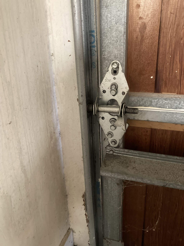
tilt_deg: -20.0
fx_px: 198
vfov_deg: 63.4
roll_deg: +1.7
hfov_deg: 49.7
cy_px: 123
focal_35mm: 28
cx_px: 92
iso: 500
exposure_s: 1/30
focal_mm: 3.99
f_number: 1.8
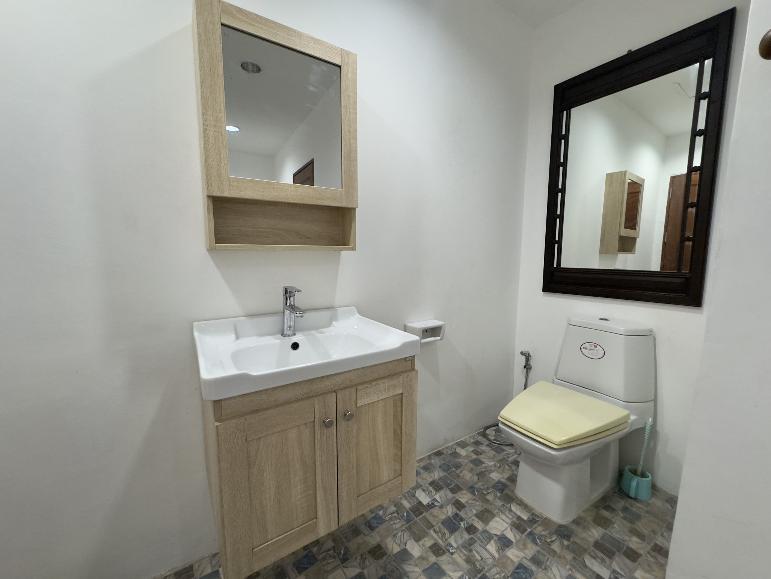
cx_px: 386
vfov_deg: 85.7
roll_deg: -0.7
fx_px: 312
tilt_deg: -6.4
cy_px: 290
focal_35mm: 14
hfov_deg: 102.1
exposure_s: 1/100
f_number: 2.2
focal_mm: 2.22
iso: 250
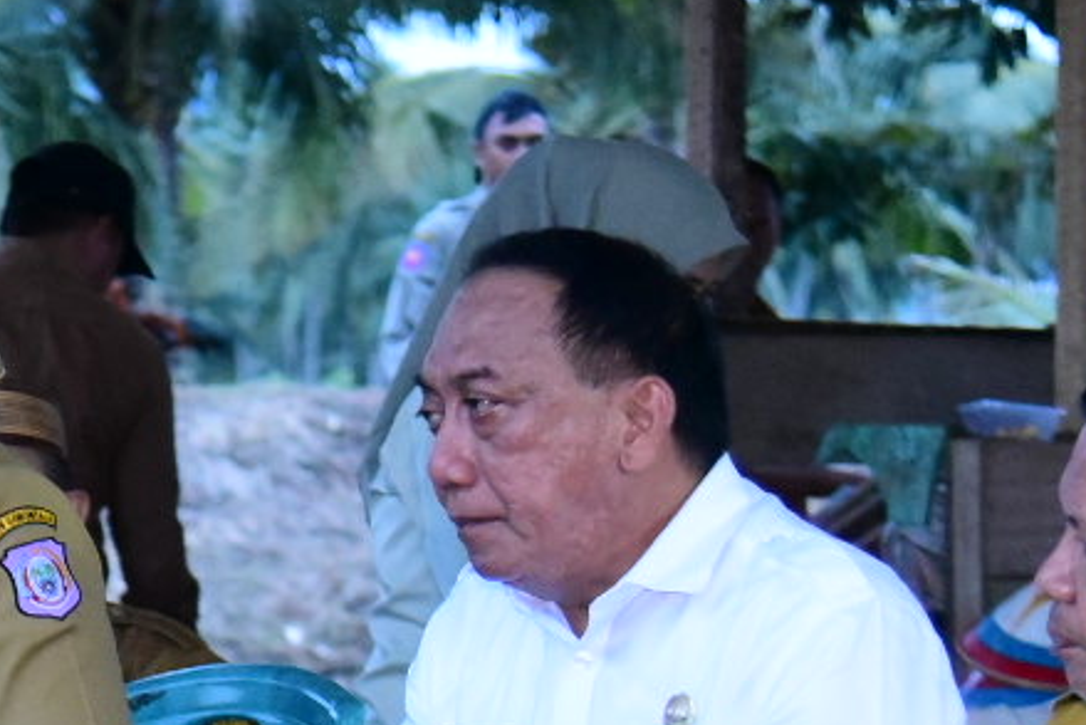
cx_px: -233
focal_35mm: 203
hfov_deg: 10.0
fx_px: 6126
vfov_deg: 6.7
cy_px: 849
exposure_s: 1/100
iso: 8000
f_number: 4
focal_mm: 55
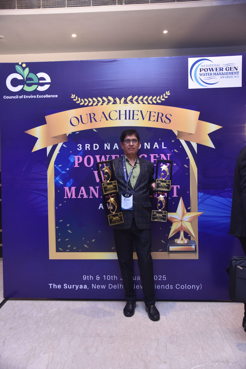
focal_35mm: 31
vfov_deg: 60.3
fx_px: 317
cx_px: 123
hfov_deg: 42.4
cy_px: 184
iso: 1600
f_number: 4
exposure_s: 1/125
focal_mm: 31
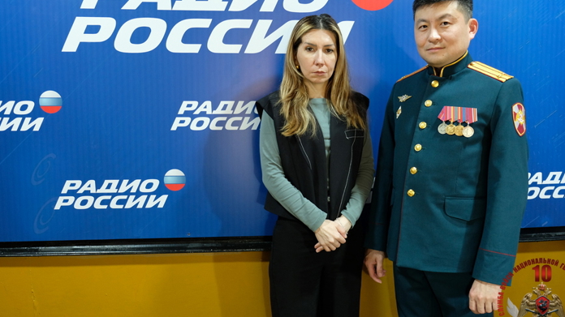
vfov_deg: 33.7
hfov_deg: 56.6
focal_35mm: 35
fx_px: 524
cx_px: 285
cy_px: 147
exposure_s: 1/25
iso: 1000
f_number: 3.2
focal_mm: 20.5
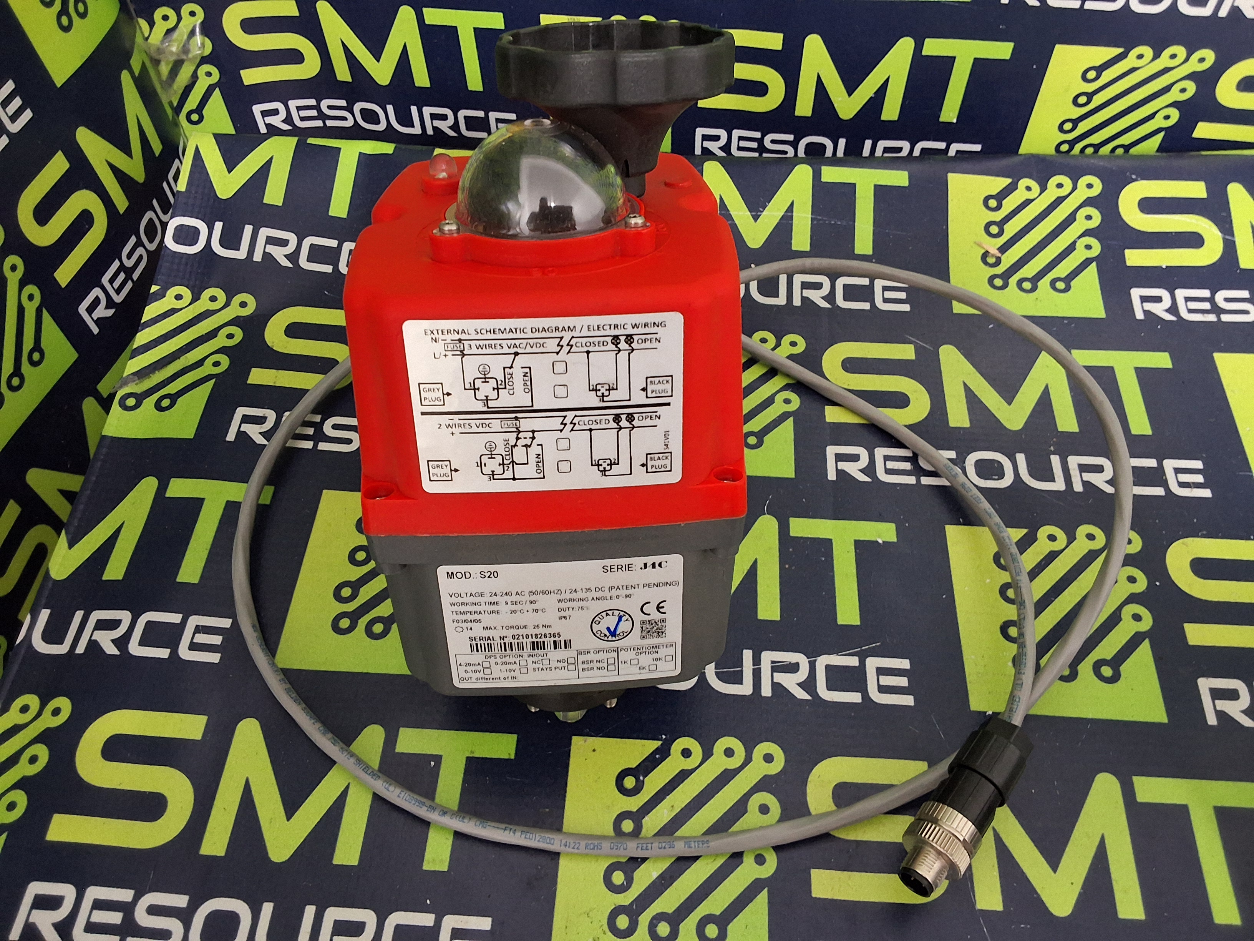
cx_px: 627
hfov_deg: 63.4
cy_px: 470
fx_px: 1014
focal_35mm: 28
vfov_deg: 49.7
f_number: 1.9
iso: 250
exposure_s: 1/24
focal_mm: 2.91
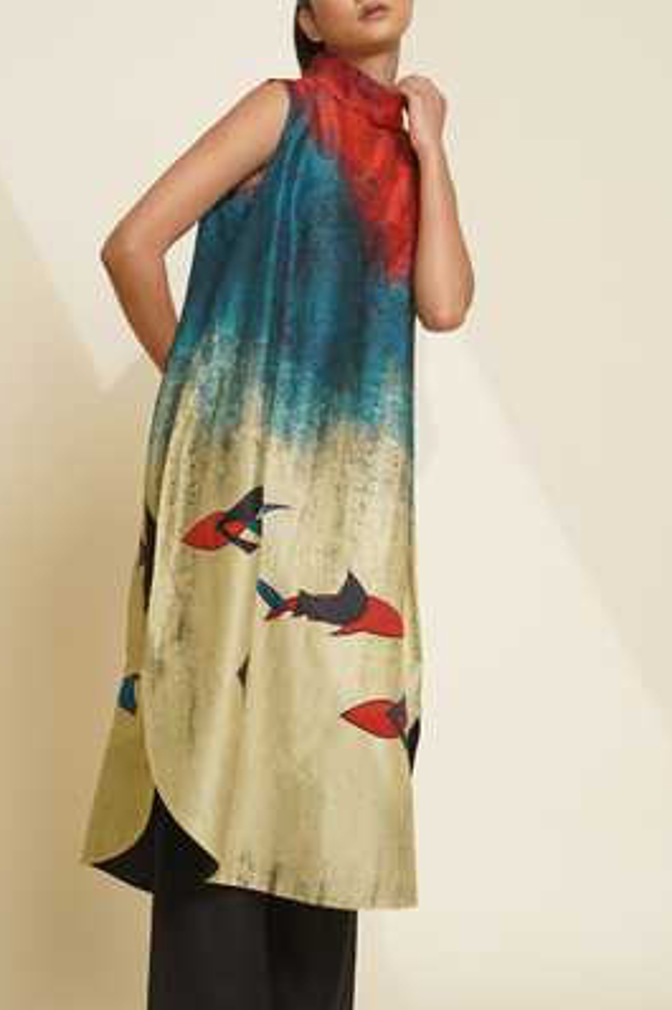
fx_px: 1849
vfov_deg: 30.5
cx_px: 294
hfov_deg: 20.6
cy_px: 521
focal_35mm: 66
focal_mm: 50
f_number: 6.3
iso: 100
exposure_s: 1/60
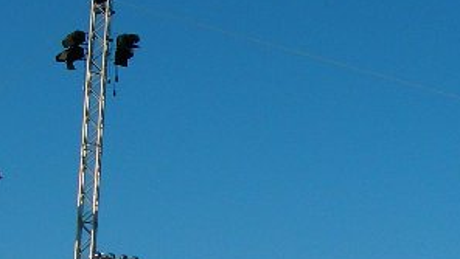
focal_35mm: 143
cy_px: 453
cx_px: 471
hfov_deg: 14.7
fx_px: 1745
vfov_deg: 8.2
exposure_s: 1/850
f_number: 4.8
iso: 50
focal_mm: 7.8
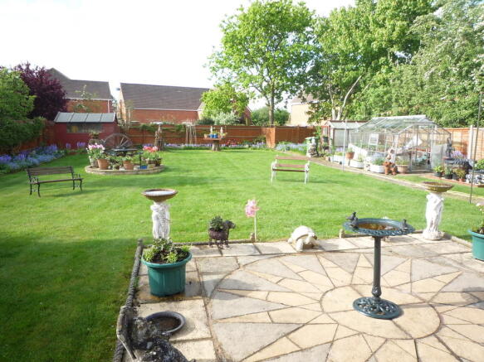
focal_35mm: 25
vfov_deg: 54.9
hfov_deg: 69.4
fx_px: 349
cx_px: 242
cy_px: 181
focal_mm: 4.4
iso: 100
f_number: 2.8
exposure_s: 1/250
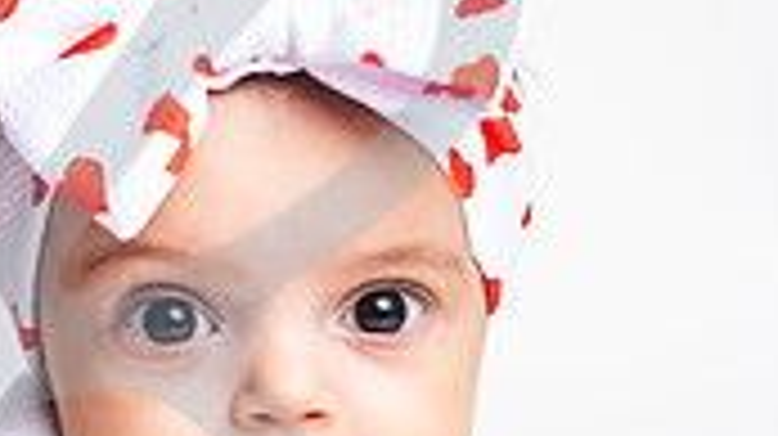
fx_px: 3628
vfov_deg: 6.9
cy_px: 362
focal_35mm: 176
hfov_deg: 11.9
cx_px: -189
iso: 64
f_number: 2.8
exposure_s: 1/200
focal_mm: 50
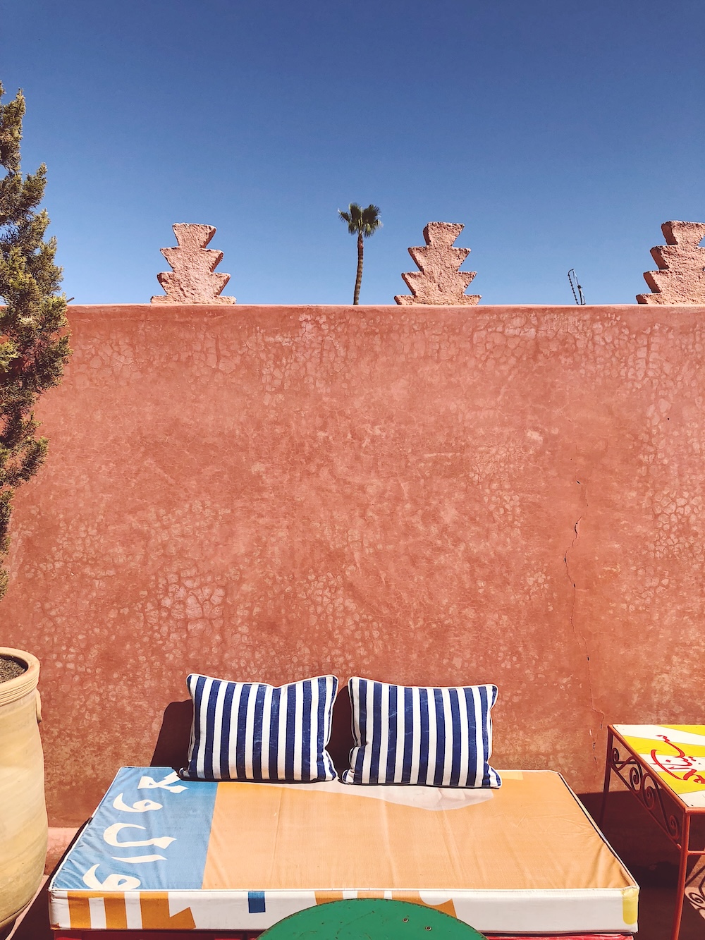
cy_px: 470
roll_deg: +0.0
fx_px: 760
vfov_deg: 63.4
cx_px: 352
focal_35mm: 28
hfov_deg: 49.8
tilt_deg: -2.3
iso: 20
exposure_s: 1/2667
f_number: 1.8
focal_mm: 3.99
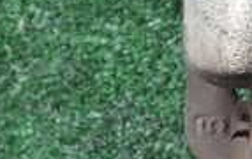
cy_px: -80
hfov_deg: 16.6
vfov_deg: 11.4
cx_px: 407
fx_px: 764
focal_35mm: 111
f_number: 2.8
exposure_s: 1/250
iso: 100
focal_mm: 4.5
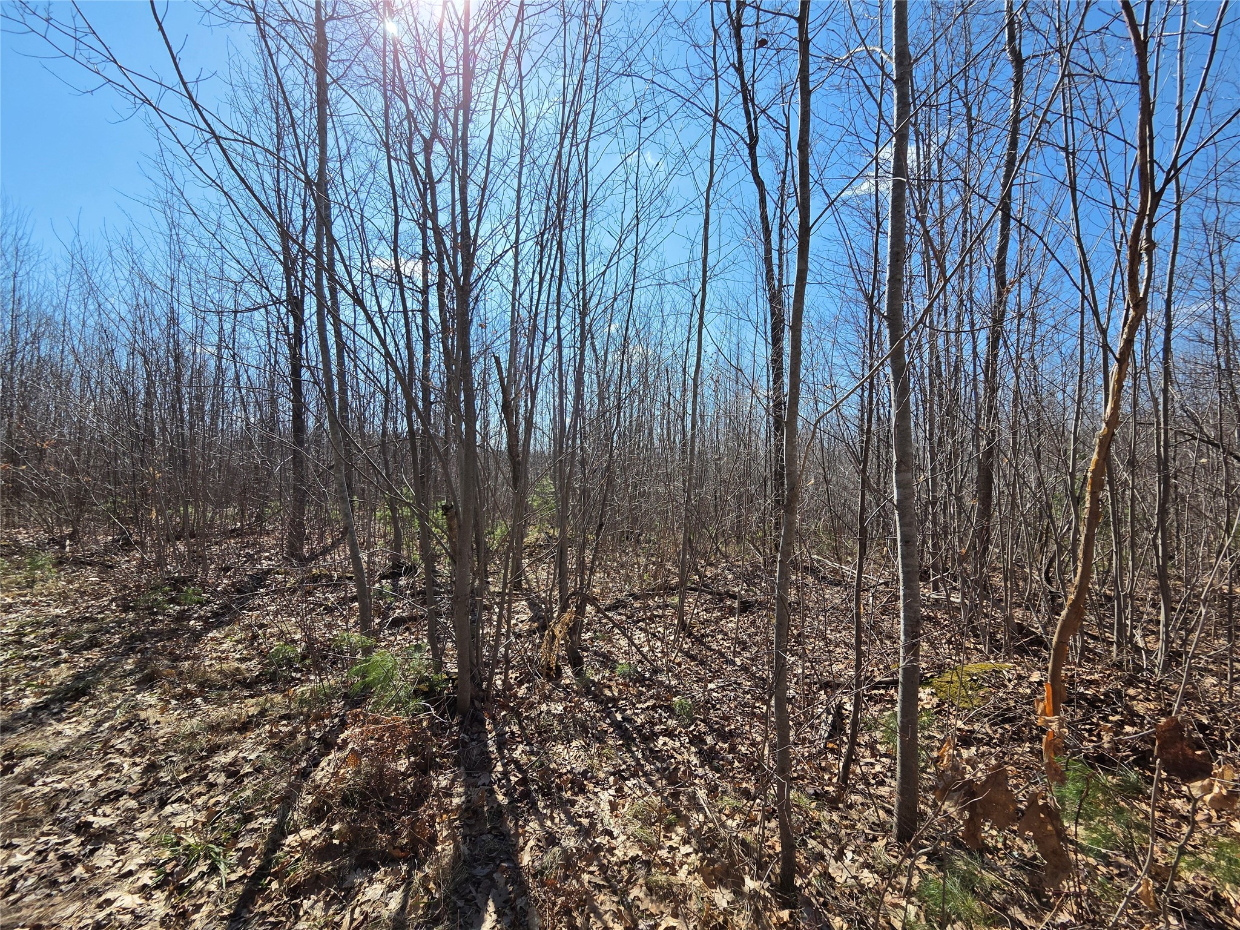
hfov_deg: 106.2
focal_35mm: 13
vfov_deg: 89.9
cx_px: 620
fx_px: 466
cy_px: 465
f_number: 2.2
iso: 100
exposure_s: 1/2693
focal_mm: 2.2
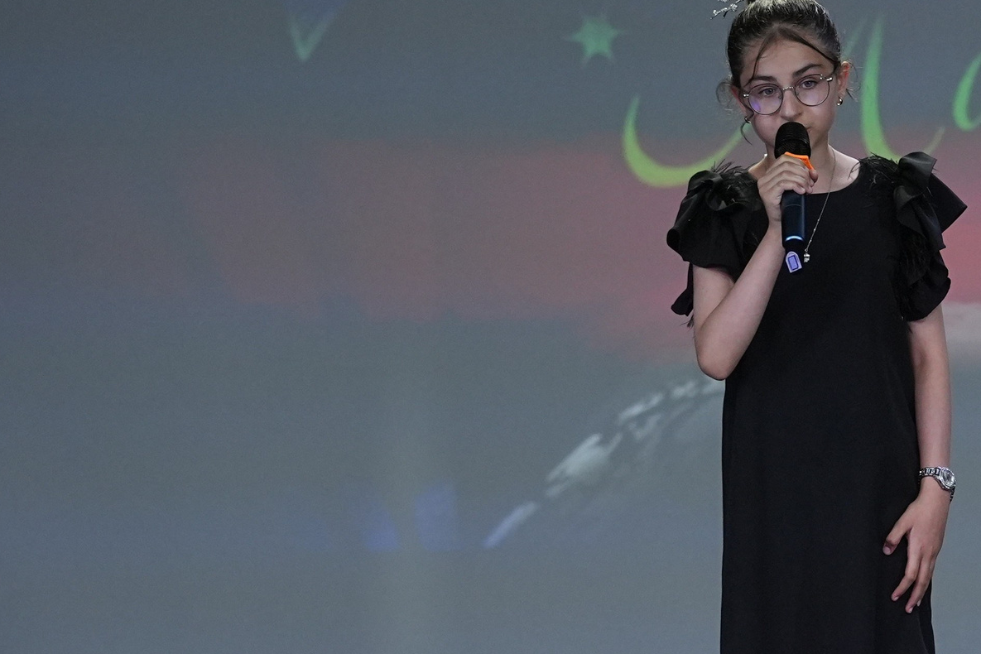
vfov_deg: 3.1
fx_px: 12071
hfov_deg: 4.6
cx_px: 945
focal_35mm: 443
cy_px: 370
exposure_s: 1/400
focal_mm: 137
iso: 1600
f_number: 2.8
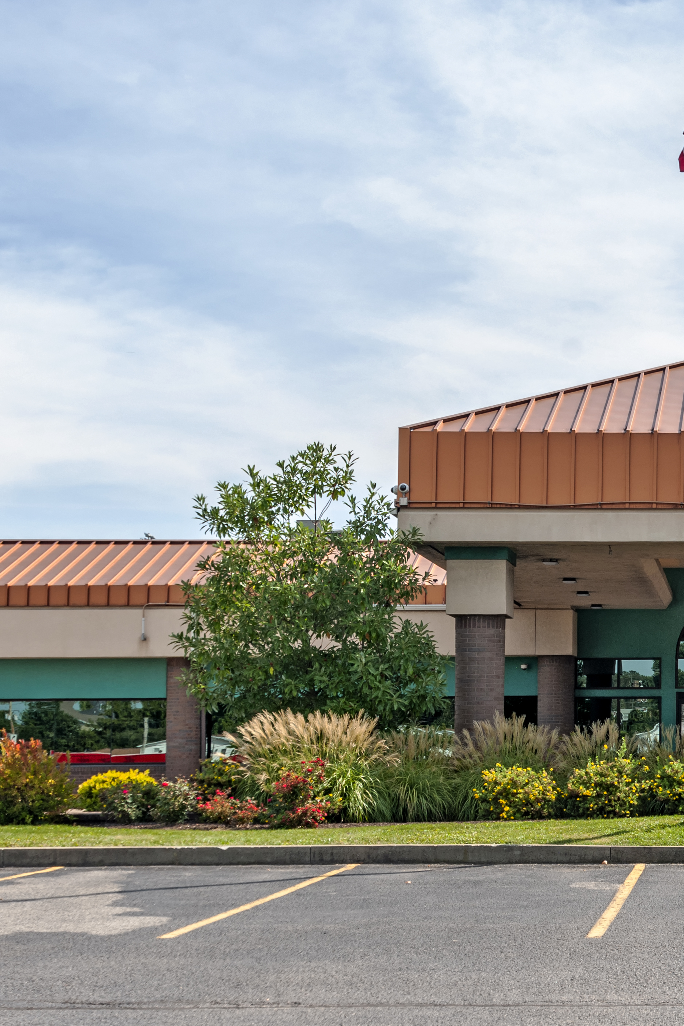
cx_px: 711
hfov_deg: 23.4
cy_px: 512
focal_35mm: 55
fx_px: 1567
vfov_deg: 36.2
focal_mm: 24
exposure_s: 1/160
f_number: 8
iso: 100
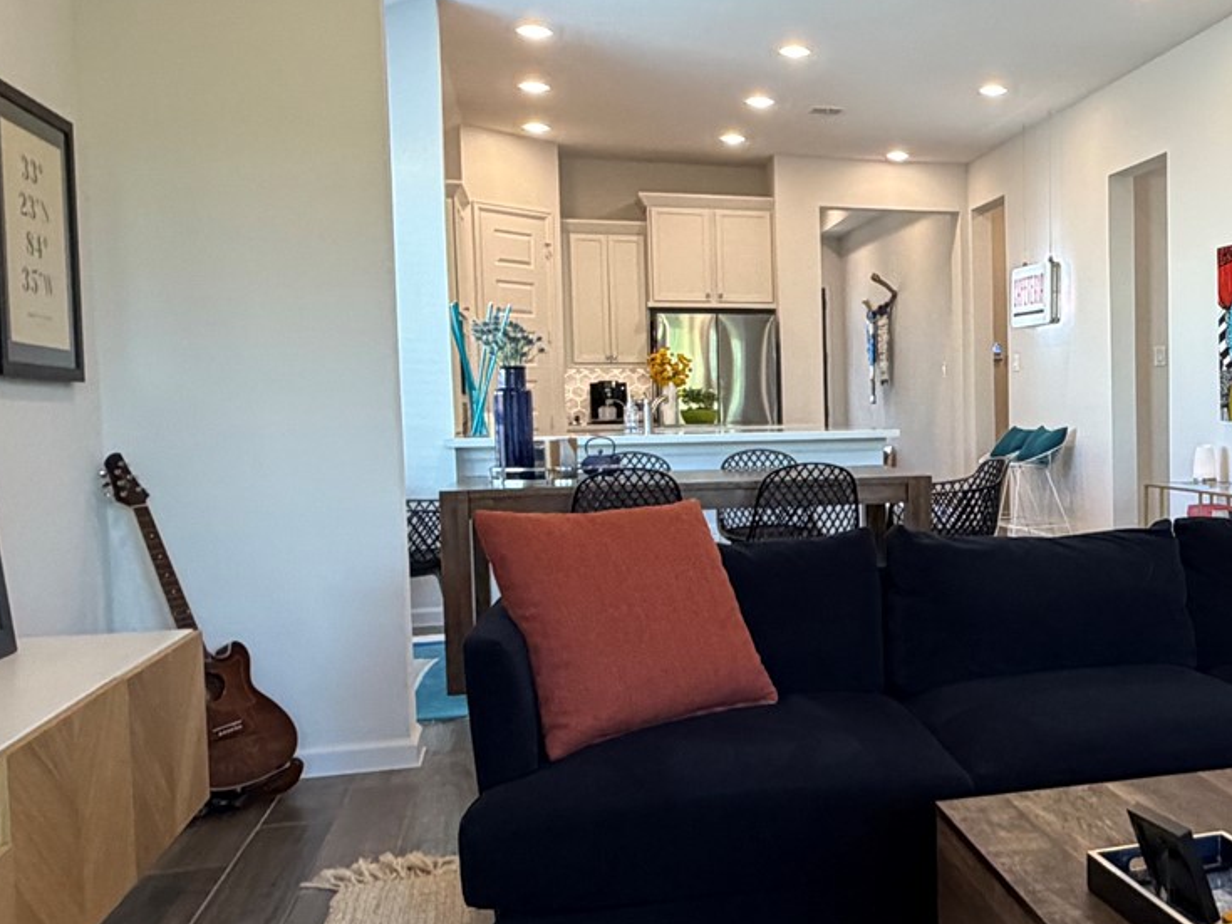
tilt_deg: -3.8
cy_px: 486
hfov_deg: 44.2
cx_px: 1076
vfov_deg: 36.8
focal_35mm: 39
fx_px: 1388
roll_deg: +2.7
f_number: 2.2
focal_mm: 2.22
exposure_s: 1/120
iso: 320
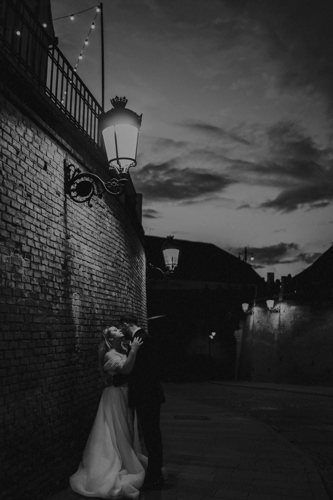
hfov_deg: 37.9
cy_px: 250
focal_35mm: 35
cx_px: 166
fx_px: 486
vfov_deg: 54.4
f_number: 1.4
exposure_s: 1/640
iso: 1000
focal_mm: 35
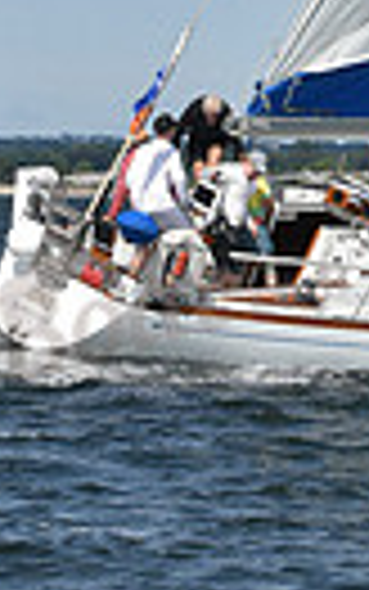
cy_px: -410
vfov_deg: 6.5
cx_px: 583
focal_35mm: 315
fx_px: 5063
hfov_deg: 4.1
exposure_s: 1/1000
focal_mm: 70
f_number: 10
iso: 320
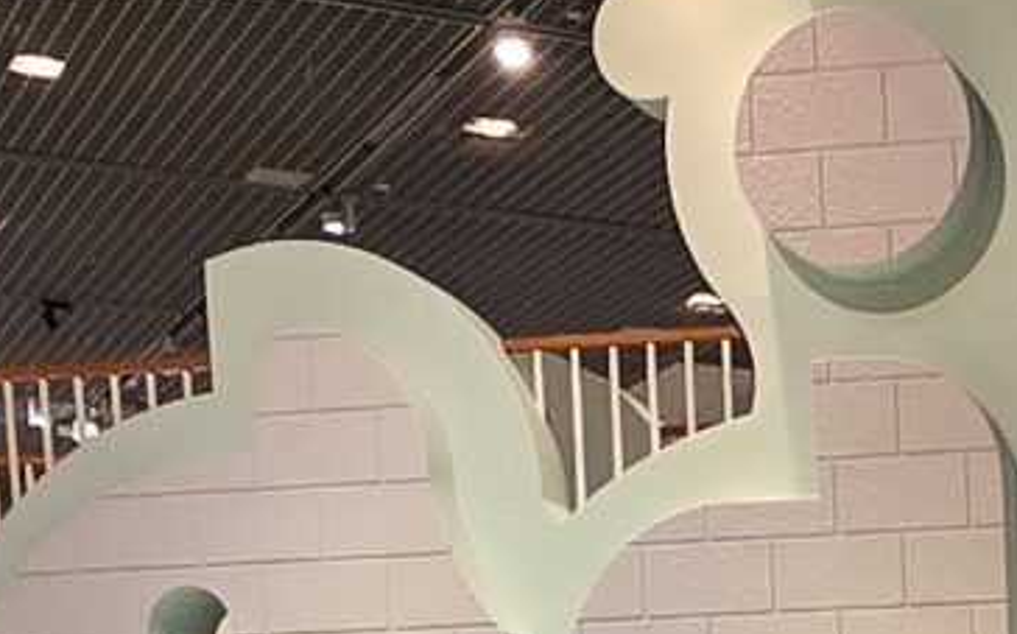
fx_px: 2687
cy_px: 1391
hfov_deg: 19.8
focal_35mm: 97
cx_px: 1302
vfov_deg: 11.6
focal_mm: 2.2
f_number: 2.2
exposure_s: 1/60
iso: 320
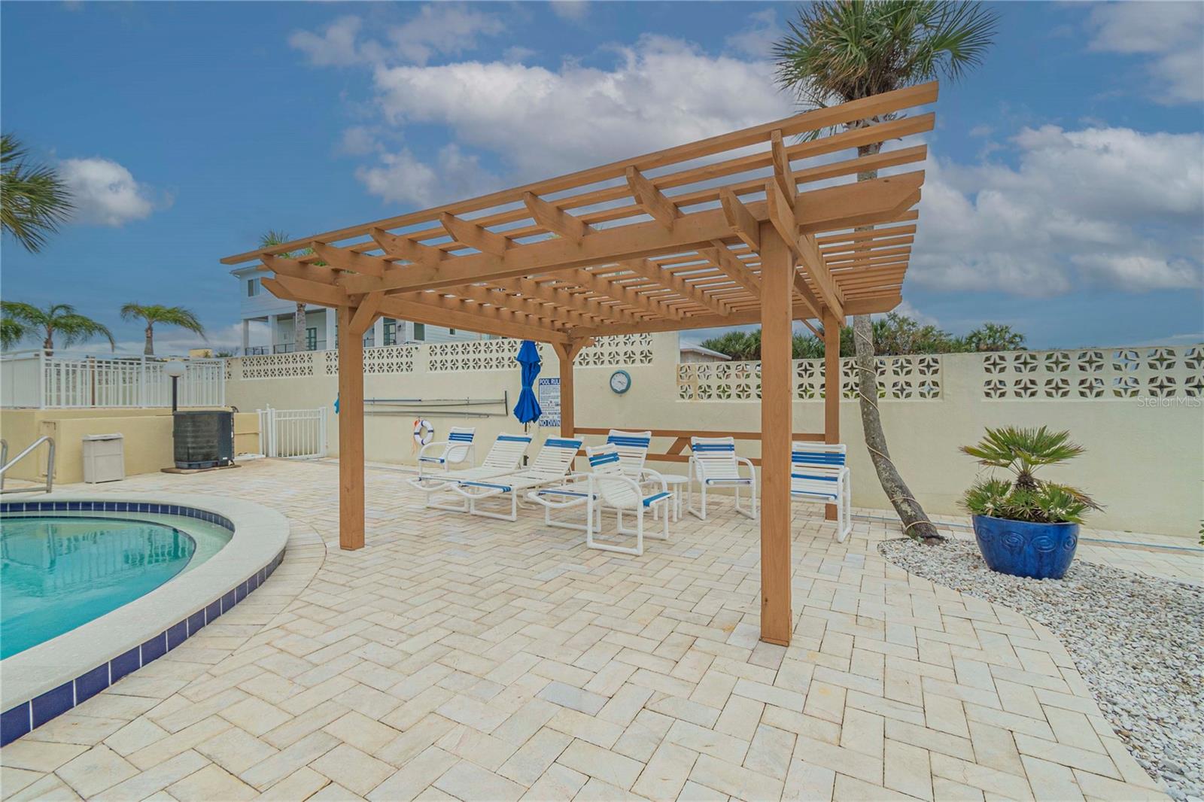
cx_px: 602
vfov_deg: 77.3
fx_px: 502
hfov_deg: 100.4
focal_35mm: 15
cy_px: 401
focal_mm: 10
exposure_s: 1/320
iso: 100
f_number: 7.1
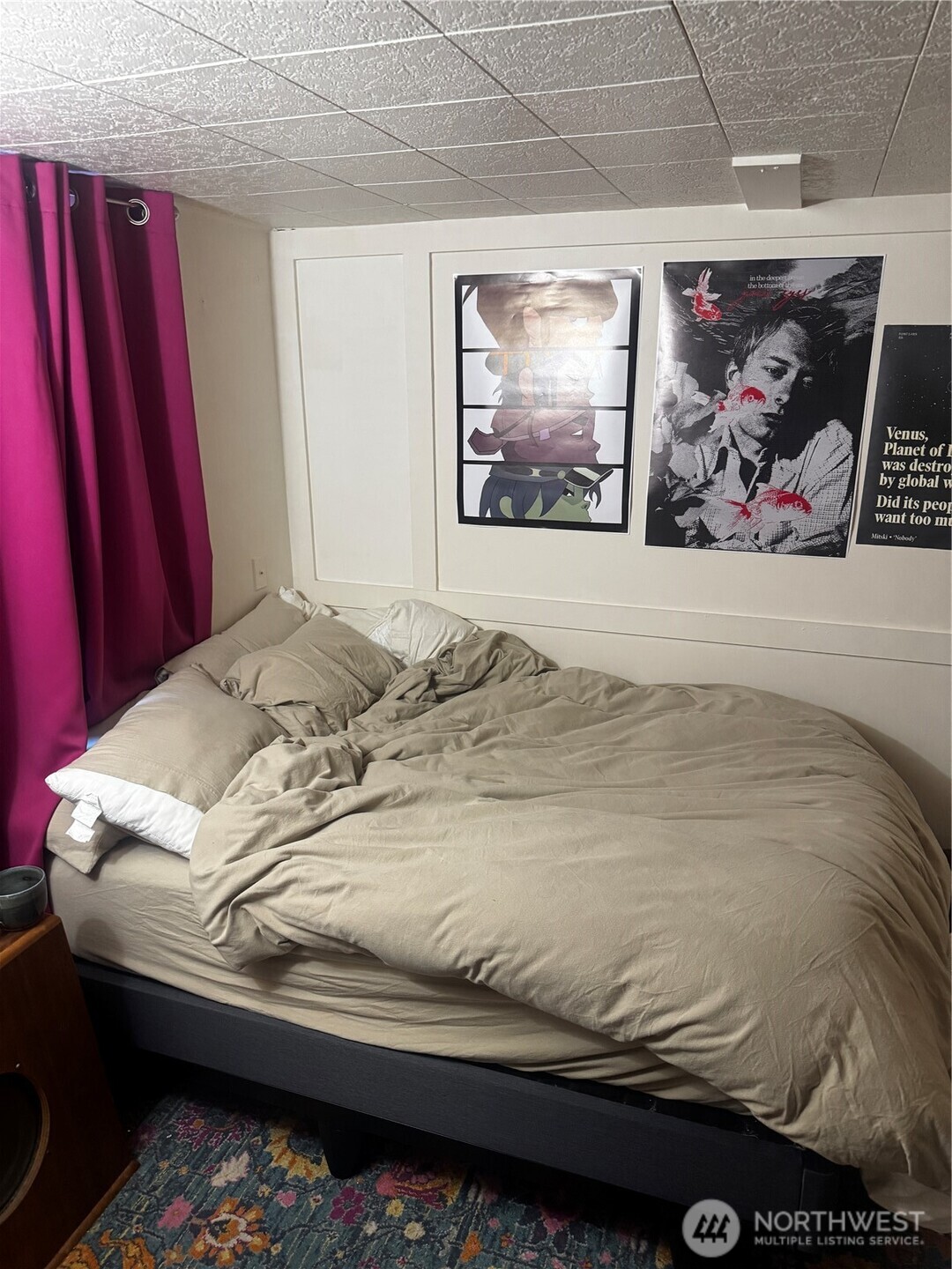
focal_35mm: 24
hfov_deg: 56.8
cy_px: 634
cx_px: 476
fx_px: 880
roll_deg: +0.8
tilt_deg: -16.6
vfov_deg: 71.6
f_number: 1.78
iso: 400
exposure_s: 1/60
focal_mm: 6.76
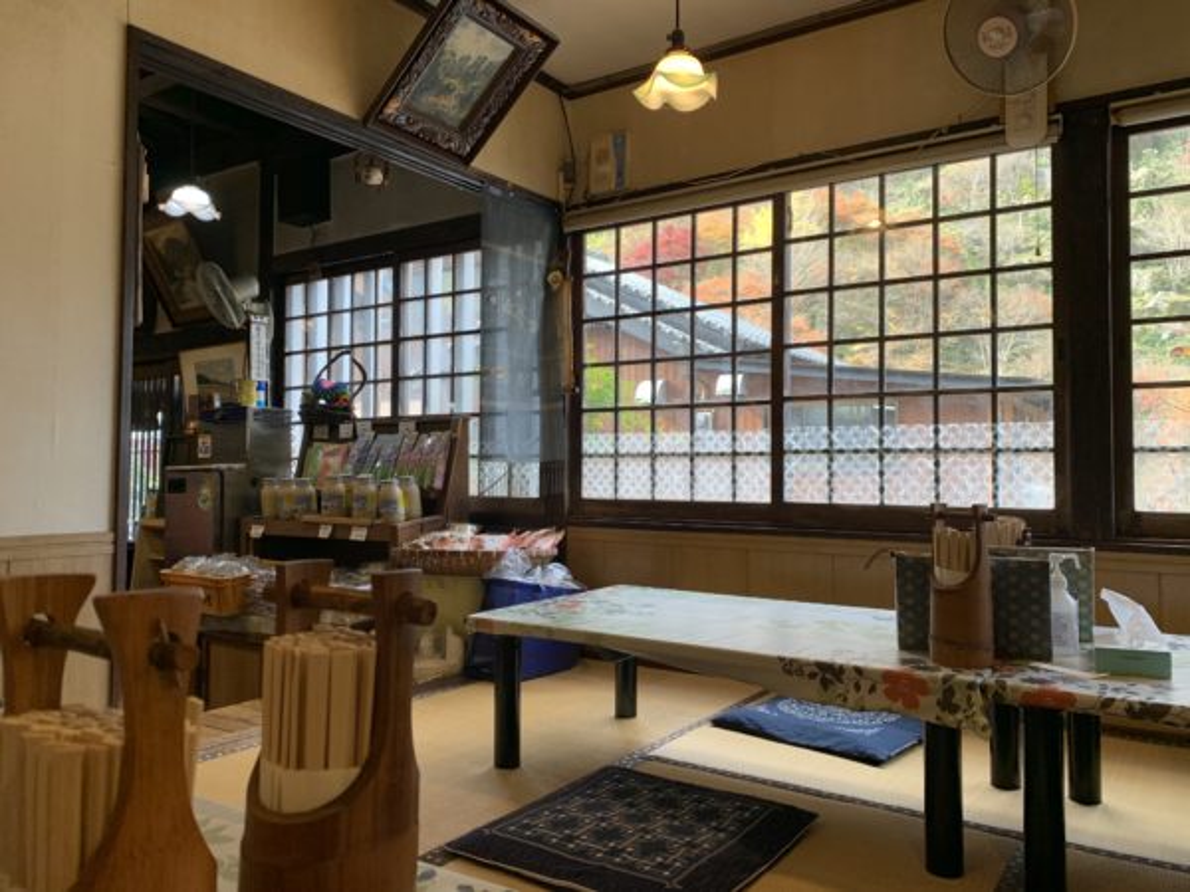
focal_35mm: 26
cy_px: 446
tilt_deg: +1.4
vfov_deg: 53.1
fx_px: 894
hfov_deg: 67.3
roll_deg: -0.2
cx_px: 595
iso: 80
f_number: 1.8
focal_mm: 4.25
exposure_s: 1/121
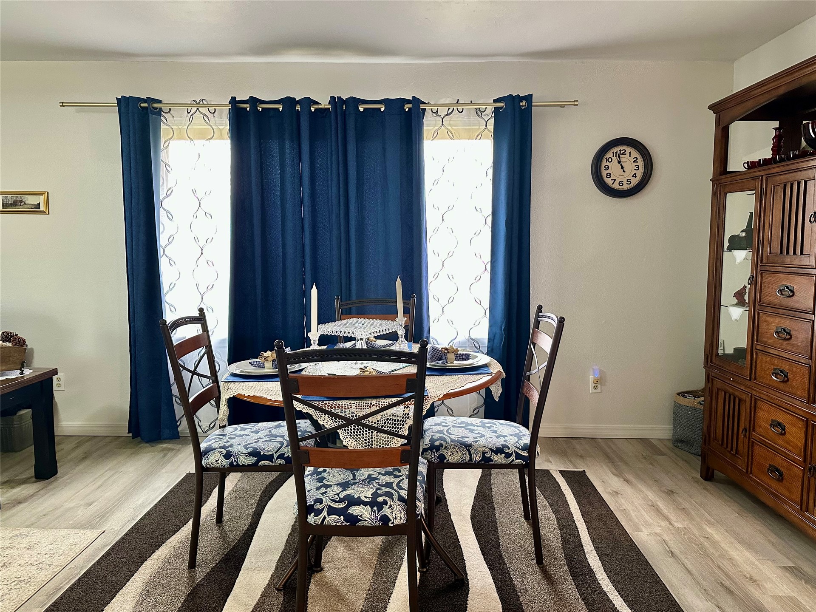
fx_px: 566
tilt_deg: -5.6
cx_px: 408
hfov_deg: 71.6
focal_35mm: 24
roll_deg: +0.4
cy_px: 306
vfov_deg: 56.8
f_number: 1.78
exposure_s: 1/60
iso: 400
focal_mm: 6.86
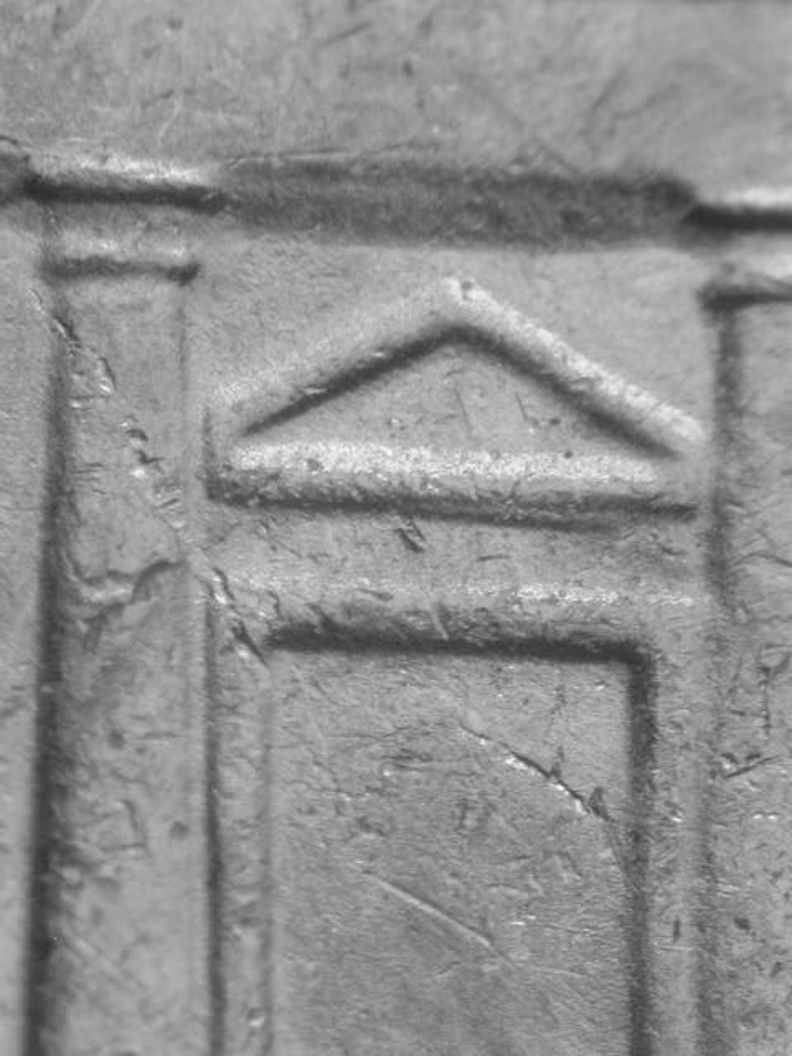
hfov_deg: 9.6
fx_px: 4698
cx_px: 396
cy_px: 528
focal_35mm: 154
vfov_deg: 12.8
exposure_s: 1/9
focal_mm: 32
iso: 100
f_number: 5.1
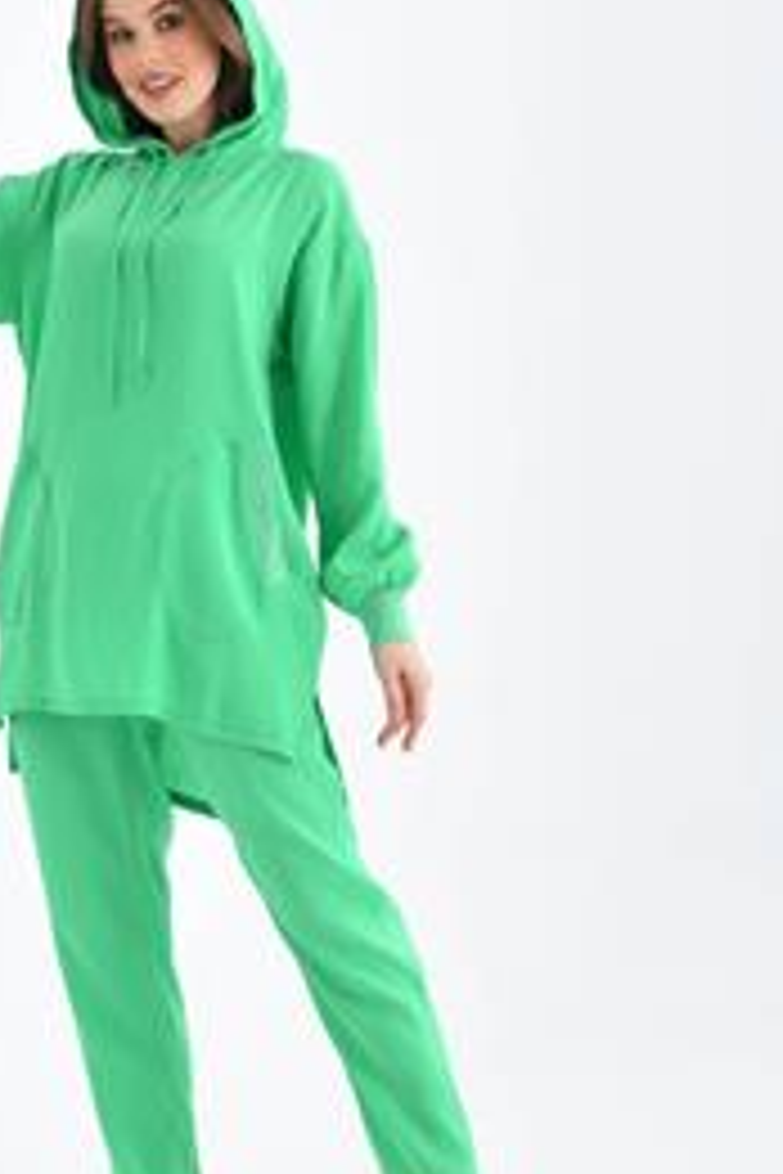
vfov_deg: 21.5
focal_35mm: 95
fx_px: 3099
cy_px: 648
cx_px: 140
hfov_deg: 14.3
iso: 200
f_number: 6.3
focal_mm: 55
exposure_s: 1/125
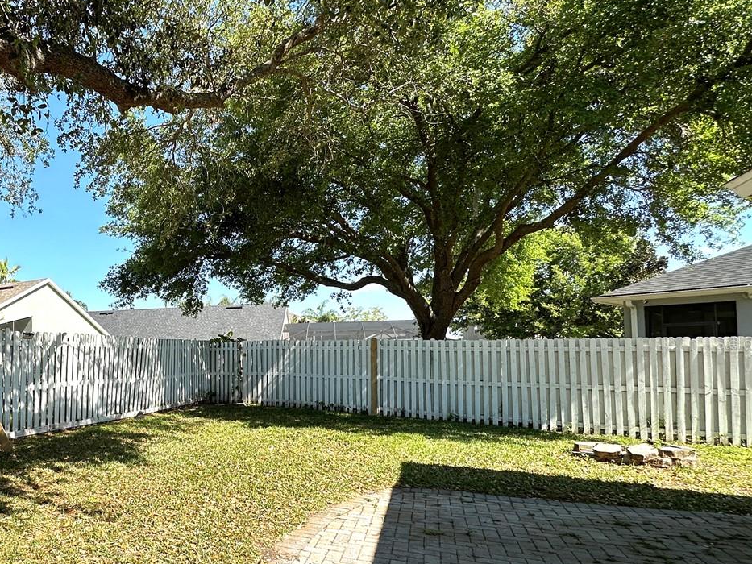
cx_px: 147
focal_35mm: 24
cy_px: 342
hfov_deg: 65.0
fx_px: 521
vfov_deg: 56.3
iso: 50
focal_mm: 2.22
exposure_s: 1/1072
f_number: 2.2
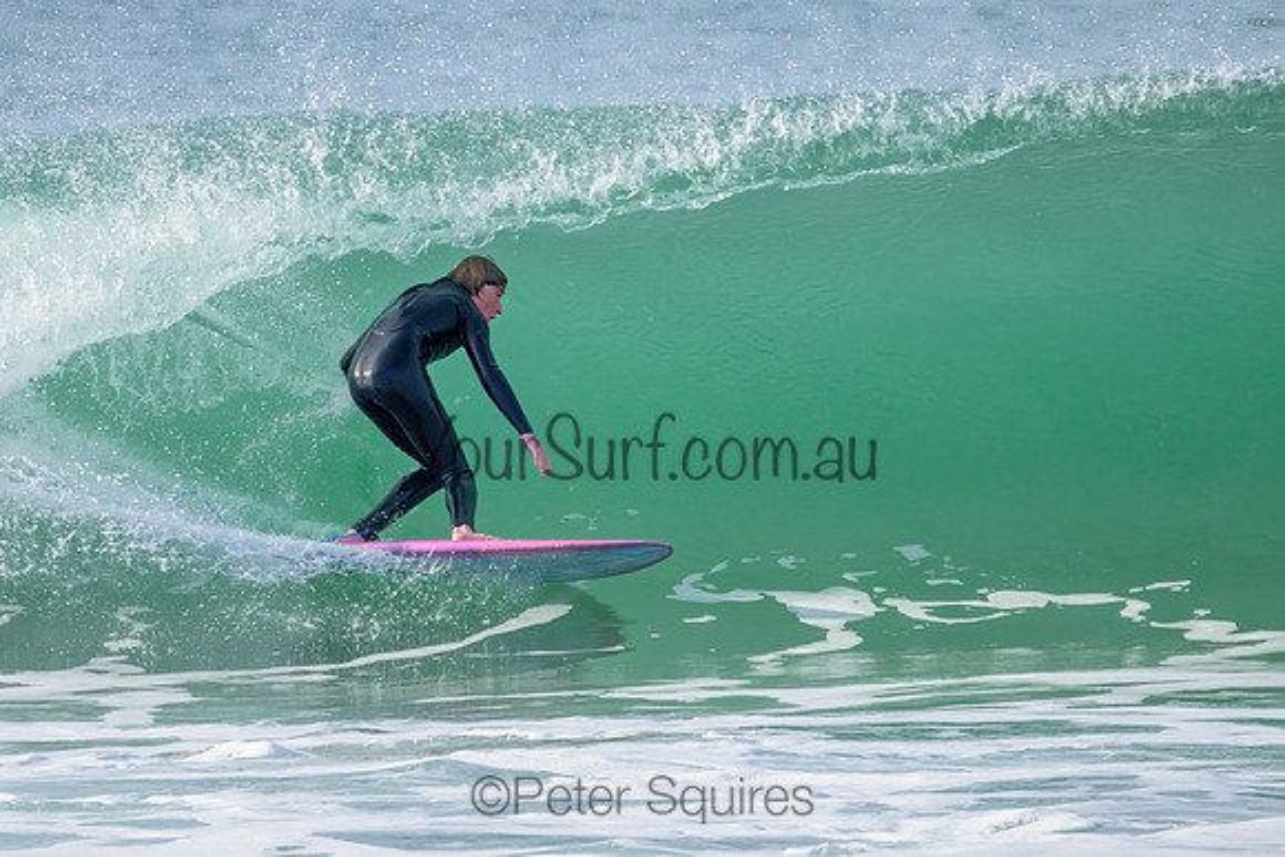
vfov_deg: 1.2
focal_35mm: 1101
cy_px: 420
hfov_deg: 1.9
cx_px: 483
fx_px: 39299
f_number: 11
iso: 1400
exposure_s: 1/1600
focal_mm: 800
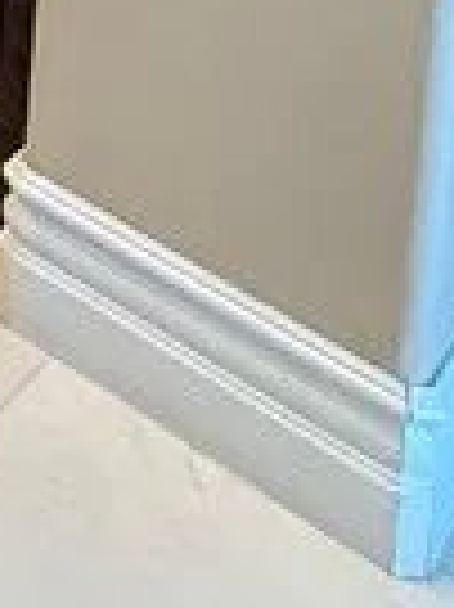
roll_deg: +0.1
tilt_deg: -7.7
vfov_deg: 12.6
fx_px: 1857
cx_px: -1146
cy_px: -1000
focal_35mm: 106
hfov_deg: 9.1
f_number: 2.2
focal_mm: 2.22
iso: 640
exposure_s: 1/60
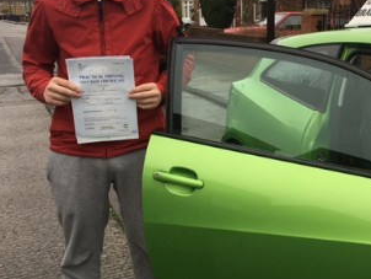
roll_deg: -1.5
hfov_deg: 38.5
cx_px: 284
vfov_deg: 30.2
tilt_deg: -10.2
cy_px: 114
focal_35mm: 48
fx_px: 515
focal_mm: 4.15
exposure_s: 1/100
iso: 25
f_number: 2.2
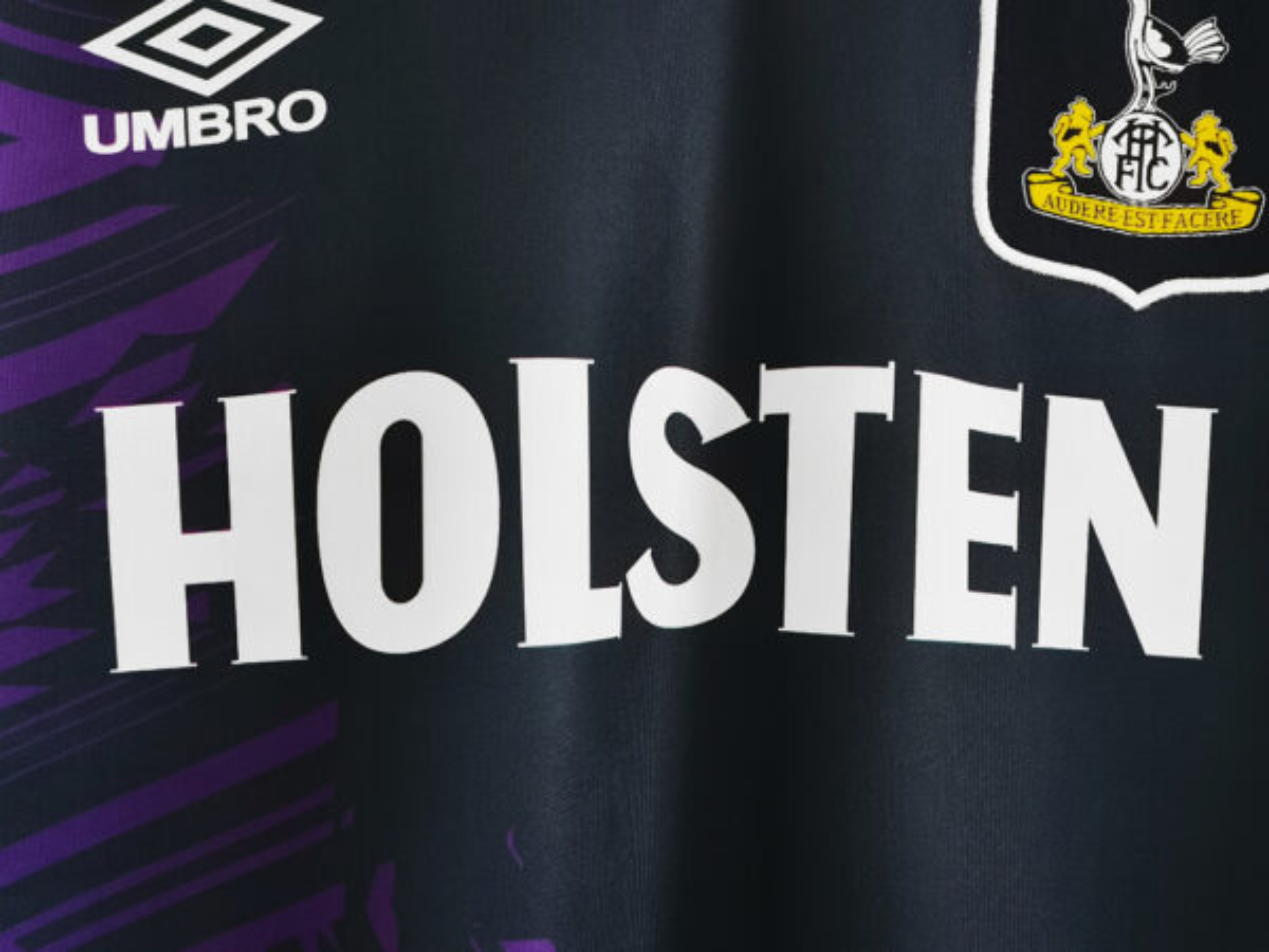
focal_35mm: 32
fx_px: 1173
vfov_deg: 44.2
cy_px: 476
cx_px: 634
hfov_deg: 56.8
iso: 320
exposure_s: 1/33.3
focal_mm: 5.58
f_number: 1.8
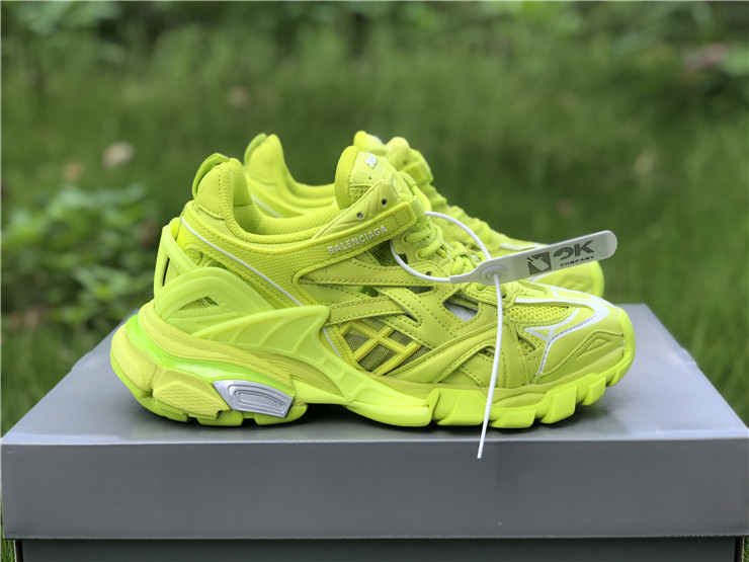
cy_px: 281
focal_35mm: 52
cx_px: 374
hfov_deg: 36.8
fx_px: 1125
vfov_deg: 28.0
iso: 16
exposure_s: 1/219
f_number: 2.4
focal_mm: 6
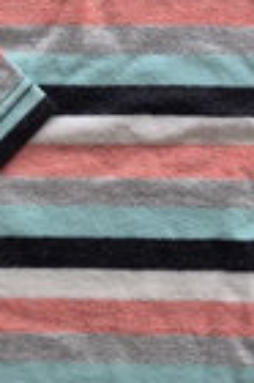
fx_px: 965
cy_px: 64
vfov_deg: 22.0
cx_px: 178
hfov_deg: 14.9
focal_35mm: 91
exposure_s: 1/120
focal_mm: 5.4
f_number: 1.8
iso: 500
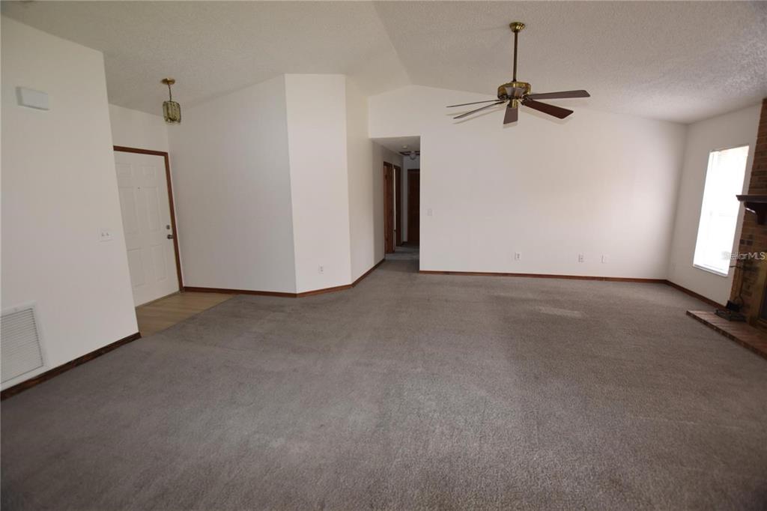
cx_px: 384
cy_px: 256
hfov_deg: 100.4
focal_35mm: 15
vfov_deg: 77.3
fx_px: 319
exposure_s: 1/80
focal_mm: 10
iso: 800
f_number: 4.5
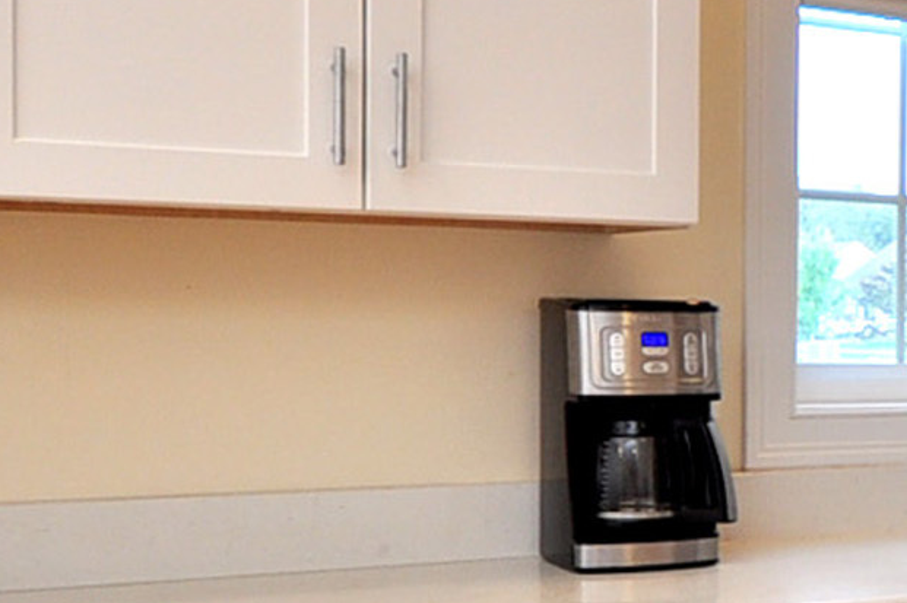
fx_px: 1762
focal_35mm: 70
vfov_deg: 19.4
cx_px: 1319
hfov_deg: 23.7
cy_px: 345
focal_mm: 10
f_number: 5
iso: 200
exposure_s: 1/60
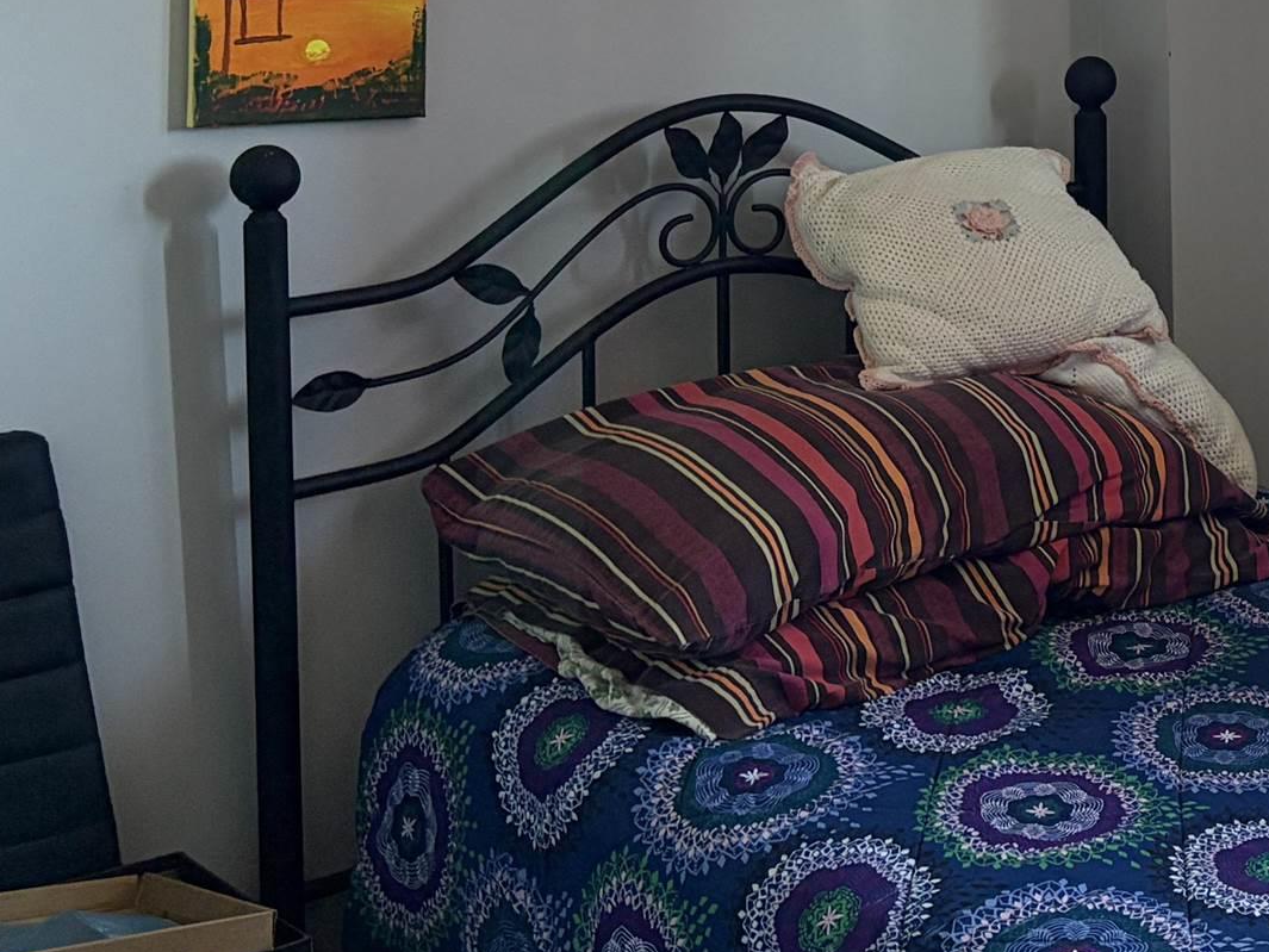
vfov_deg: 18.9
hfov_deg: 23.7
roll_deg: -0.1
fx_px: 2750
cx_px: 1516
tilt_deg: -1.7
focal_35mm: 75
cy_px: -82
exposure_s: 1/60
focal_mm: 5.96
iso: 250
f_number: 1.6
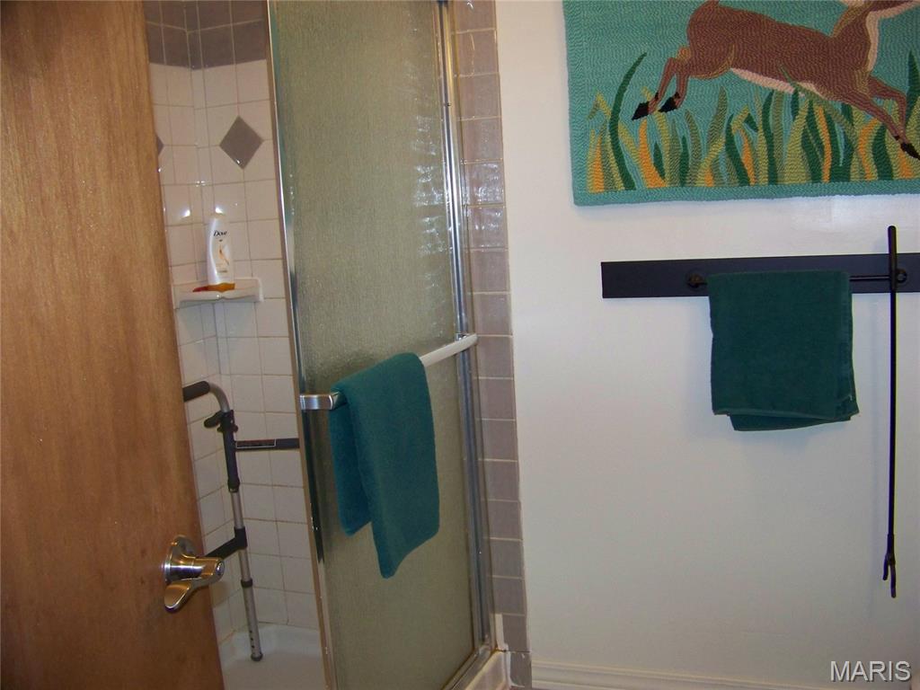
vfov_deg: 39.7
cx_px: 460
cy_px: 345
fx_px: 957
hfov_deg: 51.4
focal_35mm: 36
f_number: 2.8
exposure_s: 1/30
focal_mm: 5.85
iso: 200
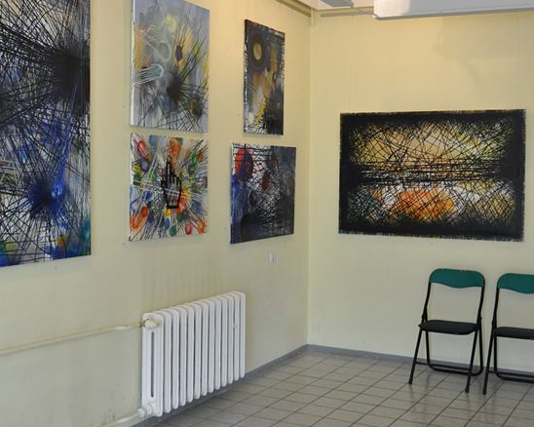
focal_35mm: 48
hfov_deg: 38.7
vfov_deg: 31.4
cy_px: 197
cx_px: 296
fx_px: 758
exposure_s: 1/100
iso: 1000
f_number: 5
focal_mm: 22
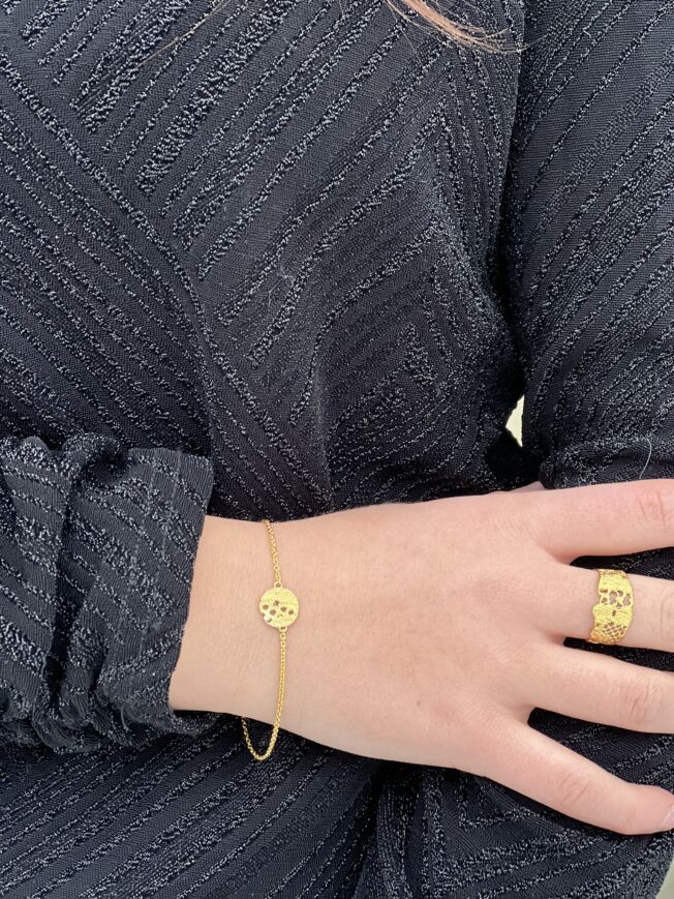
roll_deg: +2.0
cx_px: 337
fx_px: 1999
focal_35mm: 77
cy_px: 450
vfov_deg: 25.3
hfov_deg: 19.1
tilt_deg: -13.7
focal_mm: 9
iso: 250
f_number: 2.8
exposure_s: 1/91
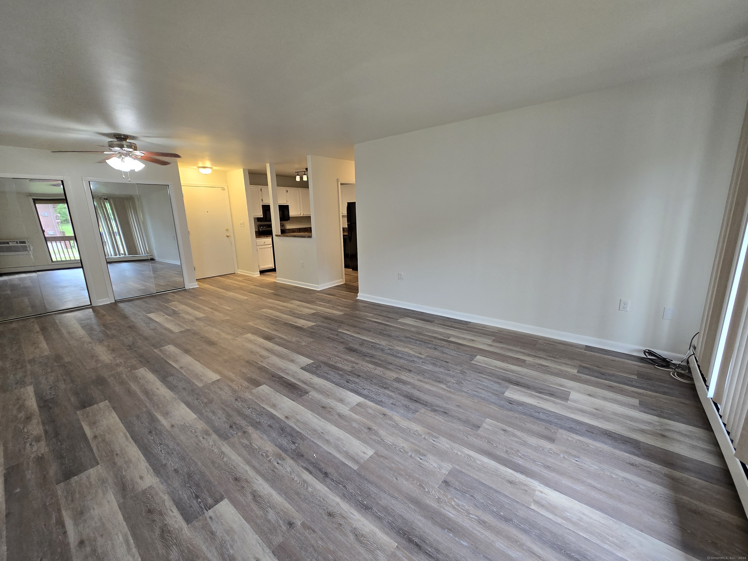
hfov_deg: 106.2
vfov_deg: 89.9
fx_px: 281
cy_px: 280
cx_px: 374
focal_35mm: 13
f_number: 2.2
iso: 160
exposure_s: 1/60
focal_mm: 2.2
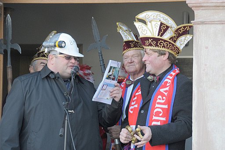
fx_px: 889
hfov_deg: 14.4
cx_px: 112
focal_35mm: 142
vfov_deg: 9.6
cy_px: 75
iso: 640
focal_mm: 95
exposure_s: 1/160
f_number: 6.3
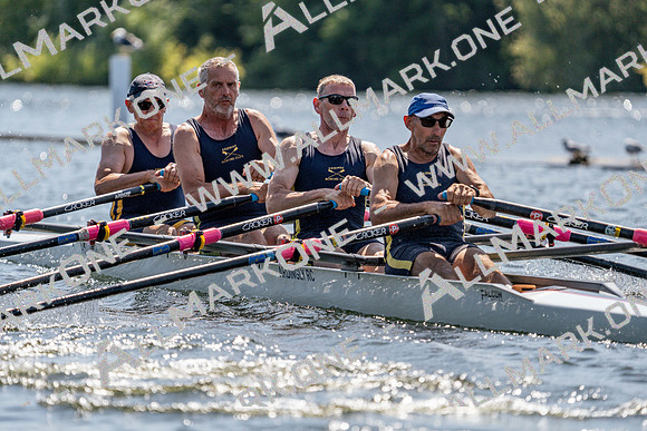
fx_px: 7082
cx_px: 324
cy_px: 216
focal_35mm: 394
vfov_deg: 3.5
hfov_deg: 5.2
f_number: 6.3
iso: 320
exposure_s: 1/2000
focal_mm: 394
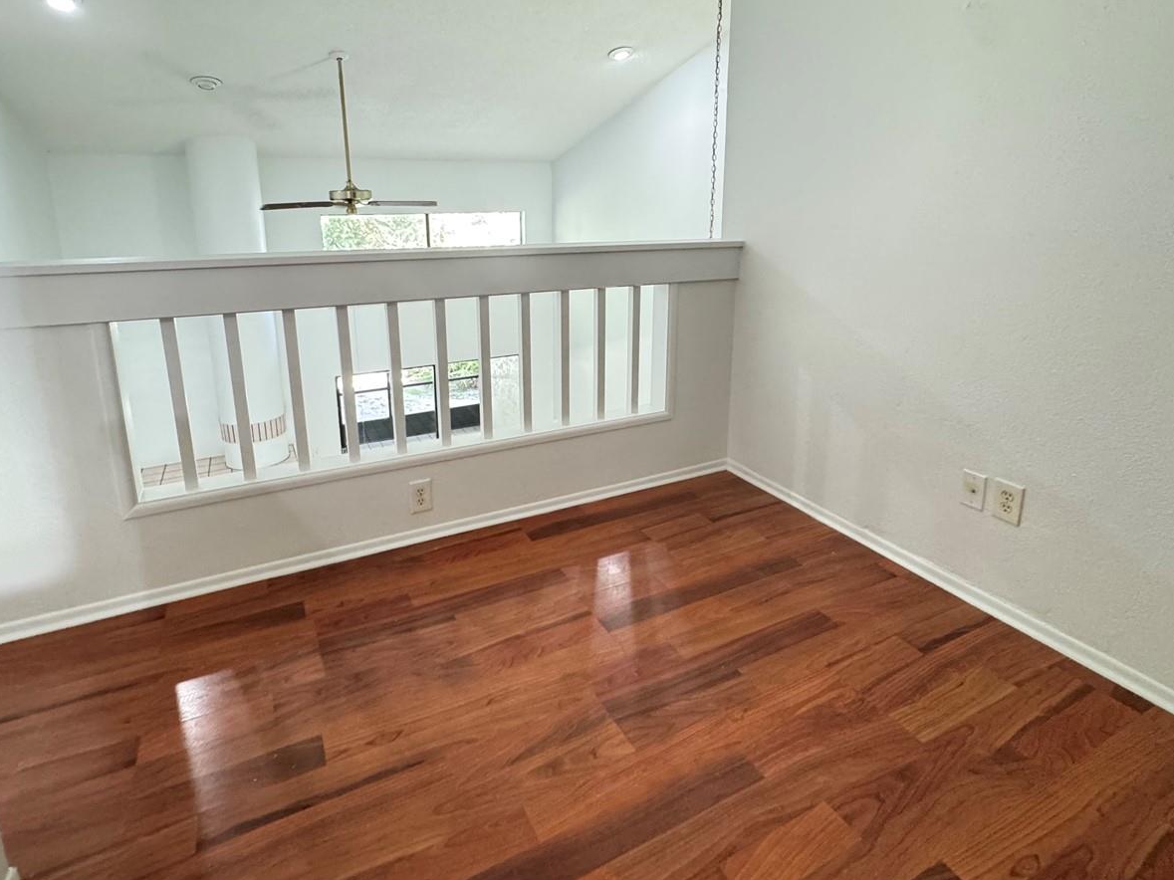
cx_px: 568
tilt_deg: -12.6
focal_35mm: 19
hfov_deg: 84.6
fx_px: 644
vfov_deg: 67.8
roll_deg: +1.4
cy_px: 341
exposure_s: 1/60
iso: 1000
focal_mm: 2.22
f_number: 2.2
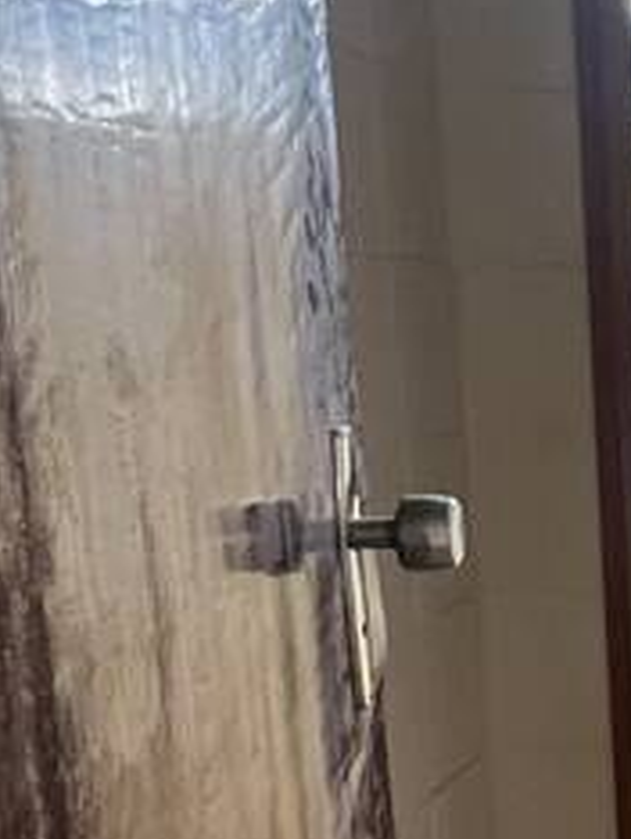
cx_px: 1215
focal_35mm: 60
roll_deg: +0.3
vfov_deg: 31.7
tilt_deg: -10.3
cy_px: 595
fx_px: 1456
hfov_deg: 18.0
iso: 200
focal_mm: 1.57
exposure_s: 1/99
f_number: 1.8
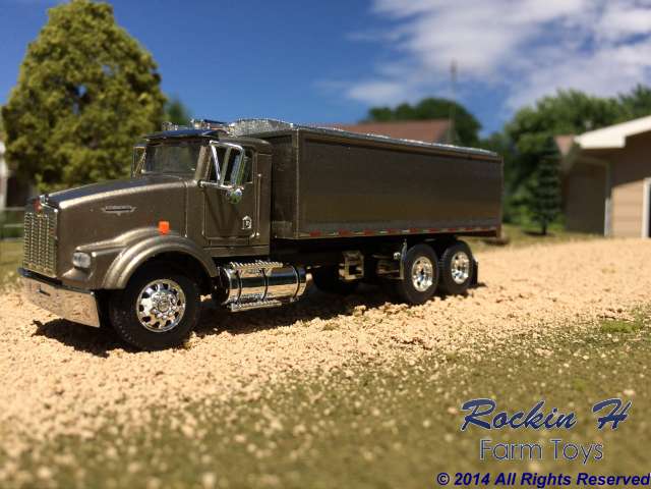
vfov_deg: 48.2
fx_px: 545
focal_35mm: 29
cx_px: 326
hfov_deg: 61.7
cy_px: 244
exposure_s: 1/3165
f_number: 2.2
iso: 32
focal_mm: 4.15
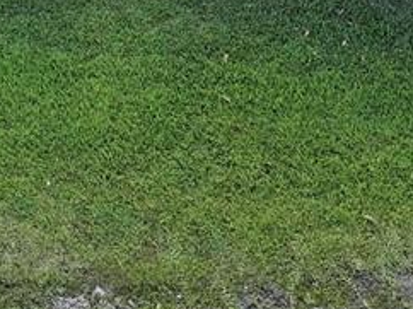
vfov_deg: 8.1
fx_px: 1895
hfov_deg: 12.3
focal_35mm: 159
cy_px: -582
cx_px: -15
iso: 190
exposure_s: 1/2500
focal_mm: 12.29
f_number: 2.8
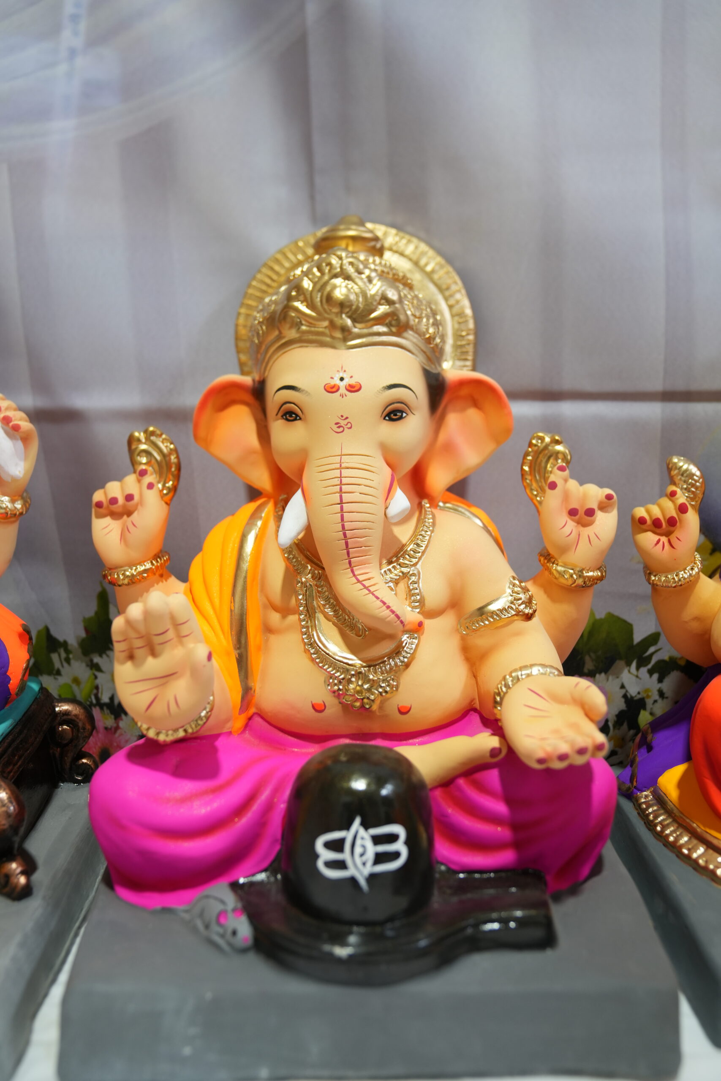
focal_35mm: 32
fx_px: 961
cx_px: 360
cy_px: 540
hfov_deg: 41.1
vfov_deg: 58.7
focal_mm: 32
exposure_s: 1/200
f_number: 3.5
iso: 800
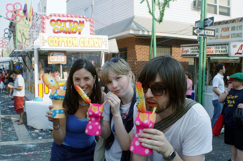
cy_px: 80
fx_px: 243
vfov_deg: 36.8
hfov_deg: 53.2
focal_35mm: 36
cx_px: 122
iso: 100
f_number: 8
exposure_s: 1/250
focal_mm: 24
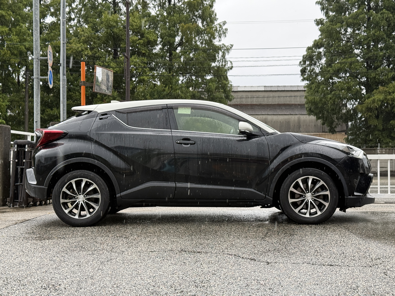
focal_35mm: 48
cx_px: 198
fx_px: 548
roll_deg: +0.4
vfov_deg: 30.3
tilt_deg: +1.4
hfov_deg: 39.7
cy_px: 148
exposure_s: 1/566
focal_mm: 6.76
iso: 80
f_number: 1.78
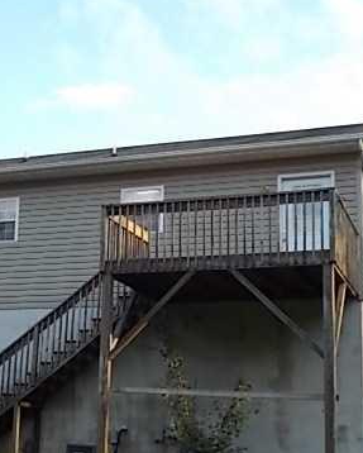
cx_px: 97
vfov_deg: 27.7
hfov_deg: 22.3
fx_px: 912
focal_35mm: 68
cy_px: 296
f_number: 3.9
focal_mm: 6.9
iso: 80
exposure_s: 1/100
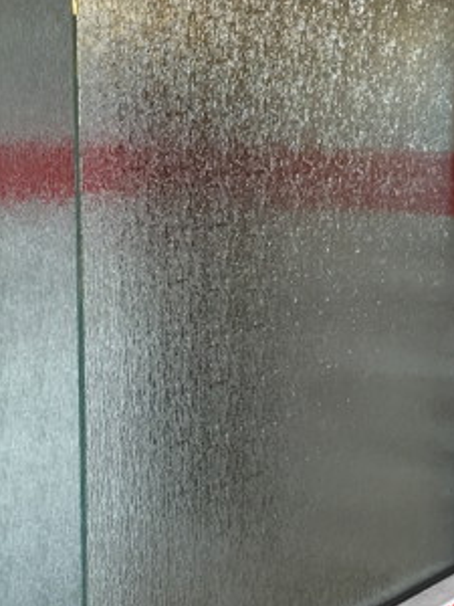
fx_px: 1172
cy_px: 290
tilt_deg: -8.2
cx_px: 248
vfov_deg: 29.0
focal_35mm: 67
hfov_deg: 21.9
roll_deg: -0.7
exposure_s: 1/30
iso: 80
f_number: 2.2
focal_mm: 4.15
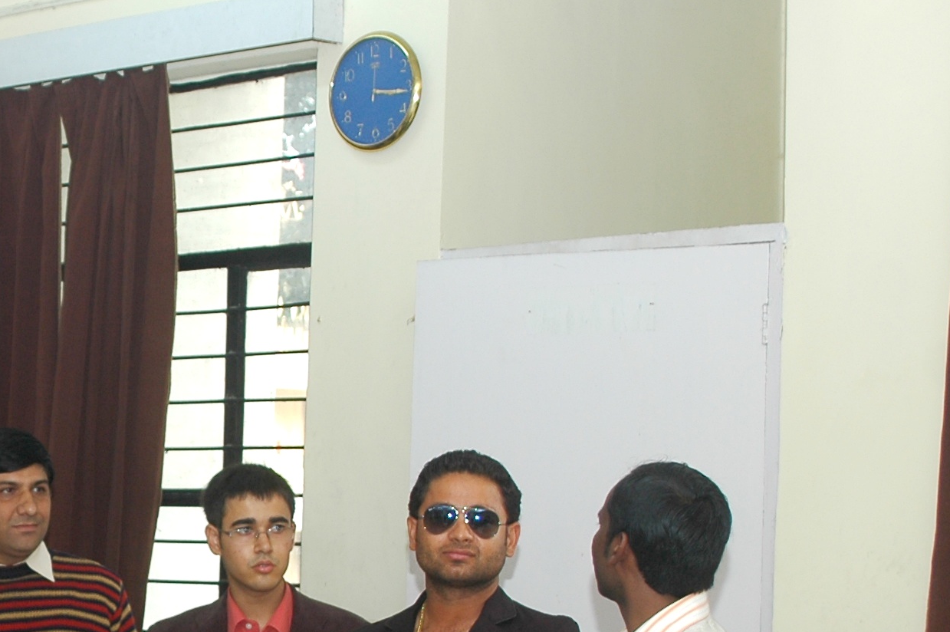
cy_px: 606
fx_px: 2689
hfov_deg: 19.4
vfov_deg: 13.2
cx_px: -14
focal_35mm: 102
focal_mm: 28
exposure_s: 1/60
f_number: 4
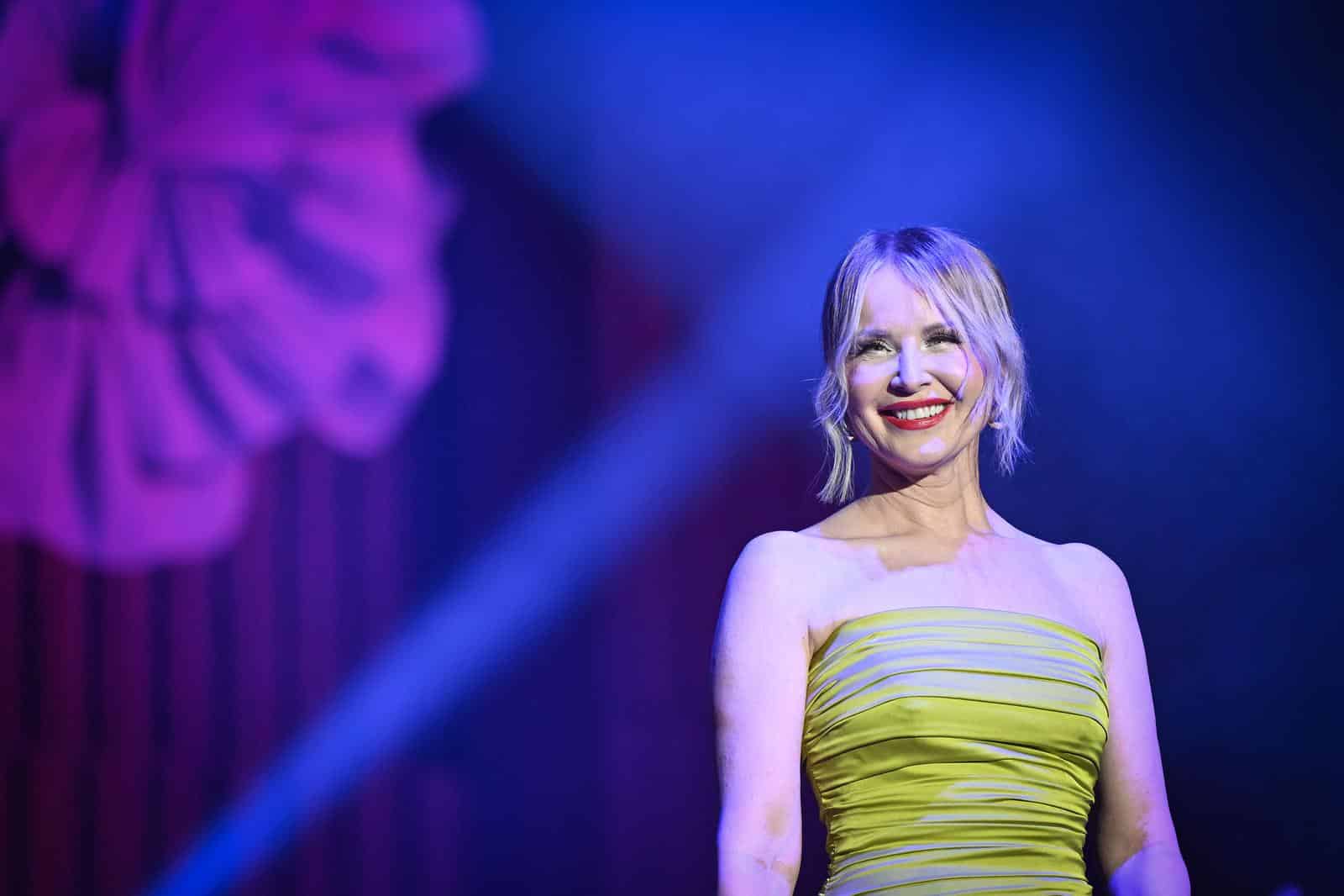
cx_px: 672
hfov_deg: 11.4
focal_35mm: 180
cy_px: 448
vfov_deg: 7.6
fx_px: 6718
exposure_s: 1/400
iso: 1600
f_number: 2.8
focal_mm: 180
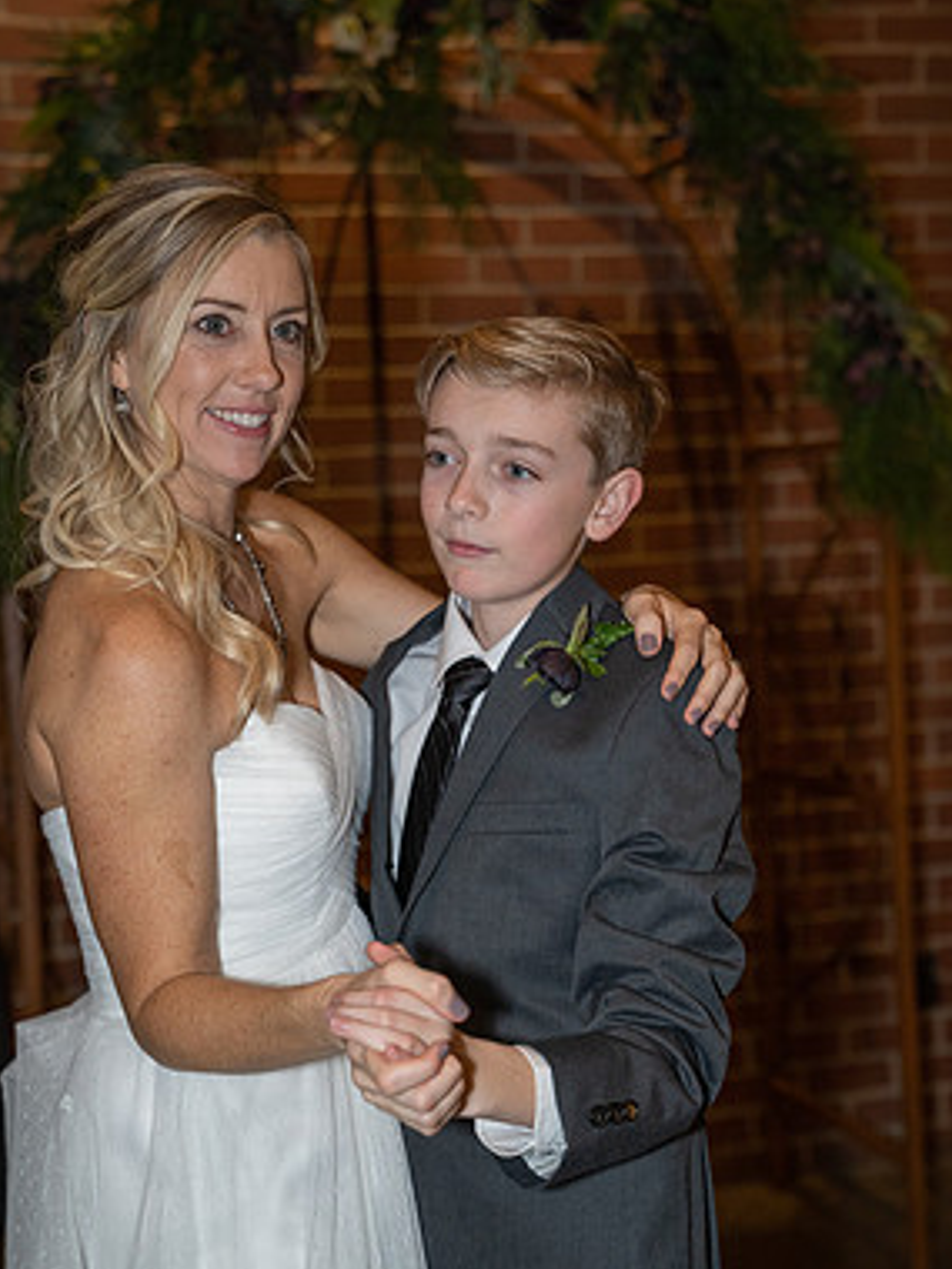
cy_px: 658
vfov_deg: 33.2
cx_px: 494
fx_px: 2127
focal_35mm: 58
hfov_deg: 25.2
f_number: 2.8
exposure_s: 1/125
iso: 2000
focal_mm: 51
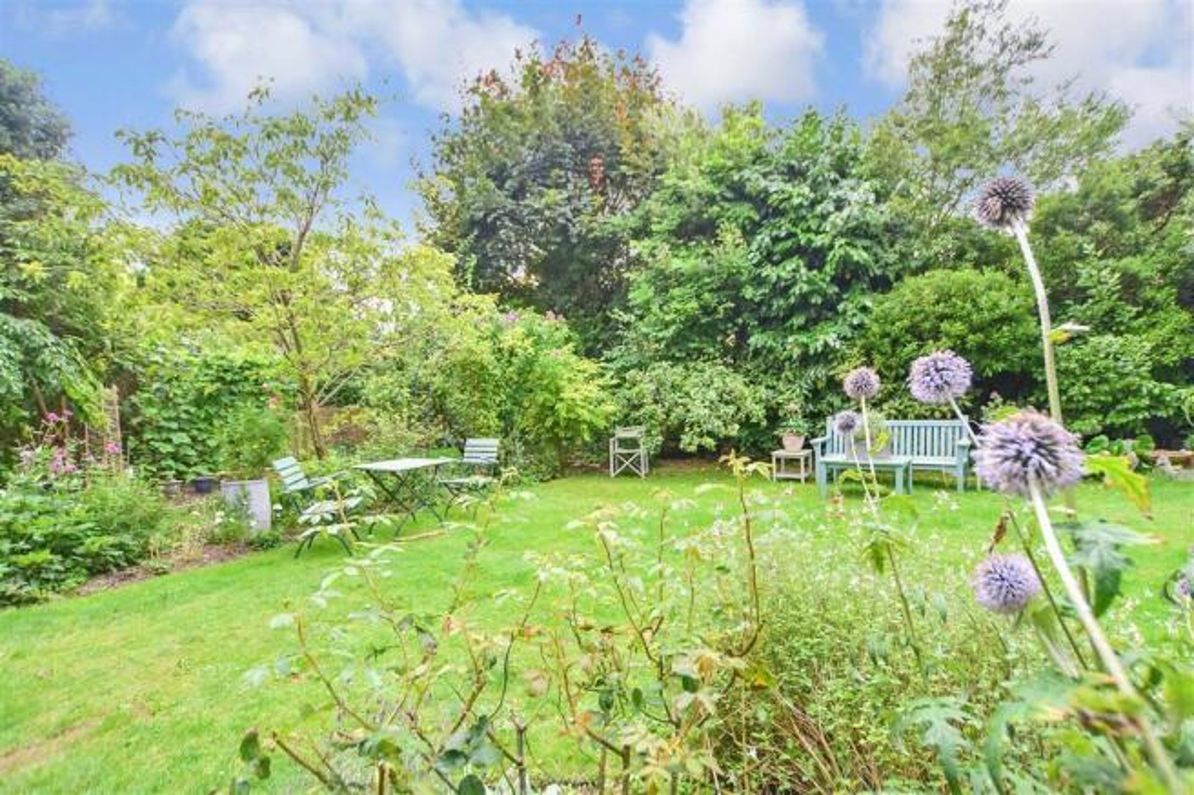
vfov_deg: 77.3
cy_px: 398
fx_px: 497
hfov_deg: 100.4
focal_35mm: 15
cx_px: 597
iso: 500
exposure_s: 1/250
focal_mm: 10
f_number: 5
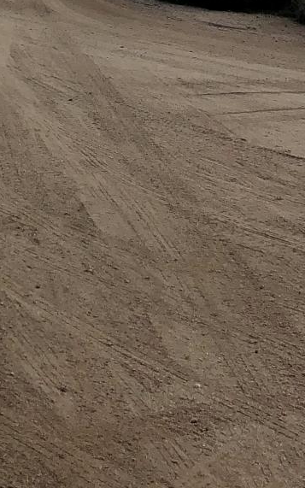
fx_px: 1383
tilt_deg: +2.4
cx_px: -59
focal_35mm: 104
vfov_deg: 18.5
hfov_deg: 12.3
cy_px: -162
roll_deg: -0.8
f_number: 1.8
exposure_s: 1/2857
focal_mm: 4
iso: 20
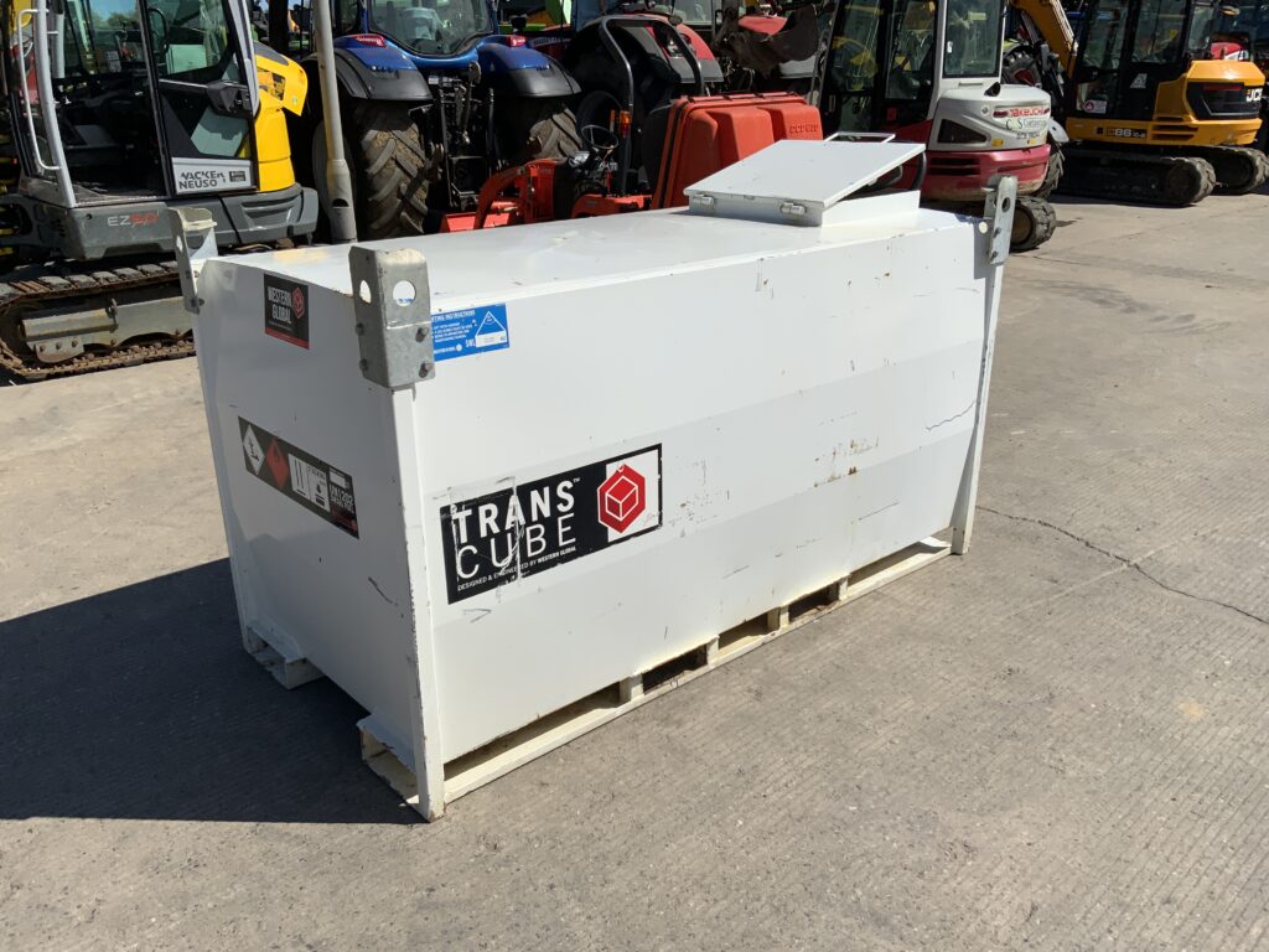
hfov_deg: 61.7
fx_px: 1063
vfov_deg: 48.2
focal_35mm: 29
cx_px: 634
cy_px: 476
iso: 20
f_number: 1.8
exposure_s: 1/4785
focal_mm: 3
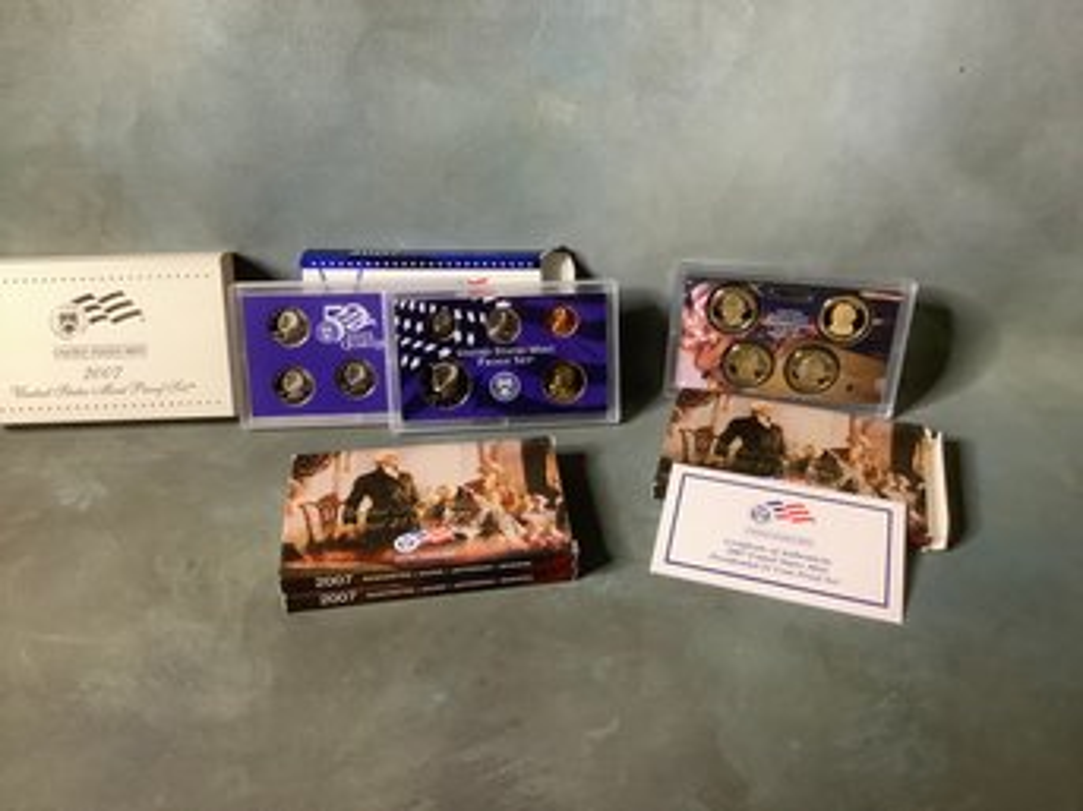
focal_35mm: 31
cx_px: 542
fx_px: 970
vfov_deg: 45.4
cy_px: 406
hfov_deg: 58.4
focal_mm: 3.3
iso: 250
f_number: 2.4
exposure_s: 1/60
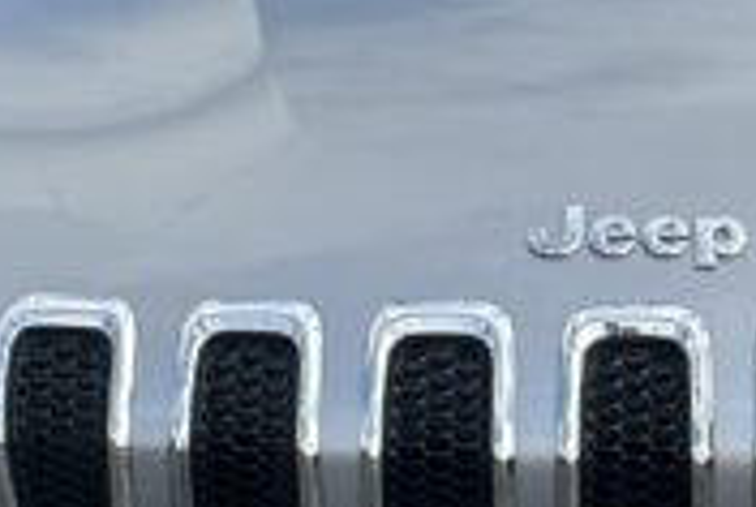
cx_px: 494
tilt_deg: -13.6
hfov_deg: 13.0
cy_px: 193
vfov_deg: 8.8
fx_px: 3303
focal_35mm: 157
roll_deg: -0.8
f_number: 1.5
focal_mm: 5.7
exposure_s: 1/2762
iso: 50
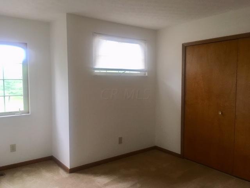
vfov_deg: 48.2
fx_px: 209
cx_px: 125
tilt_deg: -4.6
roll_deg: +0.0
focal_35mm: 29
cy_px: 94
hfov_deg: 61.7
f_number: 2.2
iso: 40
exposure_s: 1/30
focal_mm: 4.15
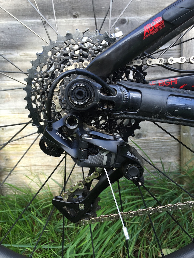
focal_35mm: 29
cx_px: 97
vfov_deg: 61.7
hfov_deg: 48.2
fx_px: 217
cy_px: 129
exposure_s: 1/120
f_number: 2.2
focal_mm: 4.15
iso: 40
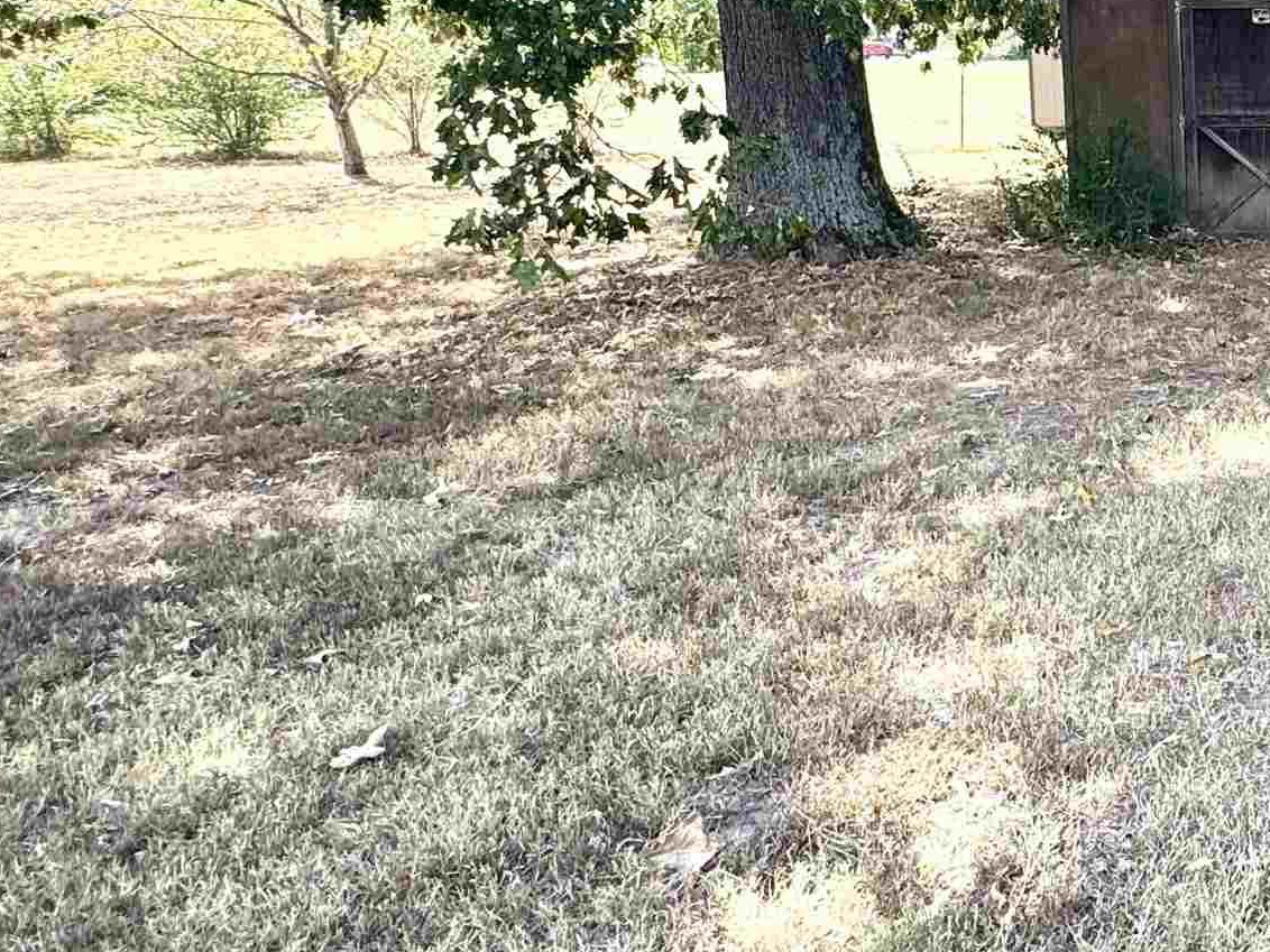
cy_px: 225
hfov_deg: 37.9
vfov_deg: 36.7
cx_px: 1491
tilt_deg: -8.2
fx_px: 1394
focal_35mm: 38
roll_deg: +1.2
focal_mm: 2.22
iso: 40
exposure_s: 1/239
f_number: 2.2
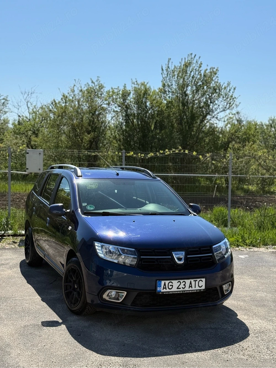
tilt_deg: -3.1
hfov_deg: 30.3
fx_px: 510
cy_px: 184
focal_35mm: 48
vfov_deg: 39.7
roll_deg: -1.1
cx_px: 138
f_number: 1.78
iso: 64
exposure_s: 1/6536
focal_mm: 6.76
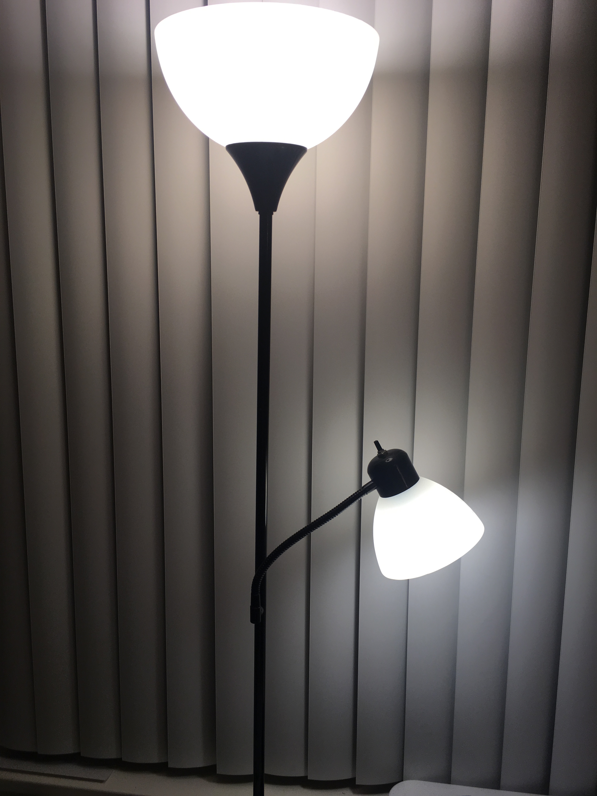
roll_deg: +0.3
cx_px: 298
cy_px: 398
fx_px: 667
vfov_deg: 61.7
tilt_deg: -11.2
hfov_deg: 48.2
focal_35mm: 29
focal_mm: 4.15
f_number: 2.2
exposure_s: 1/60
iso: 25
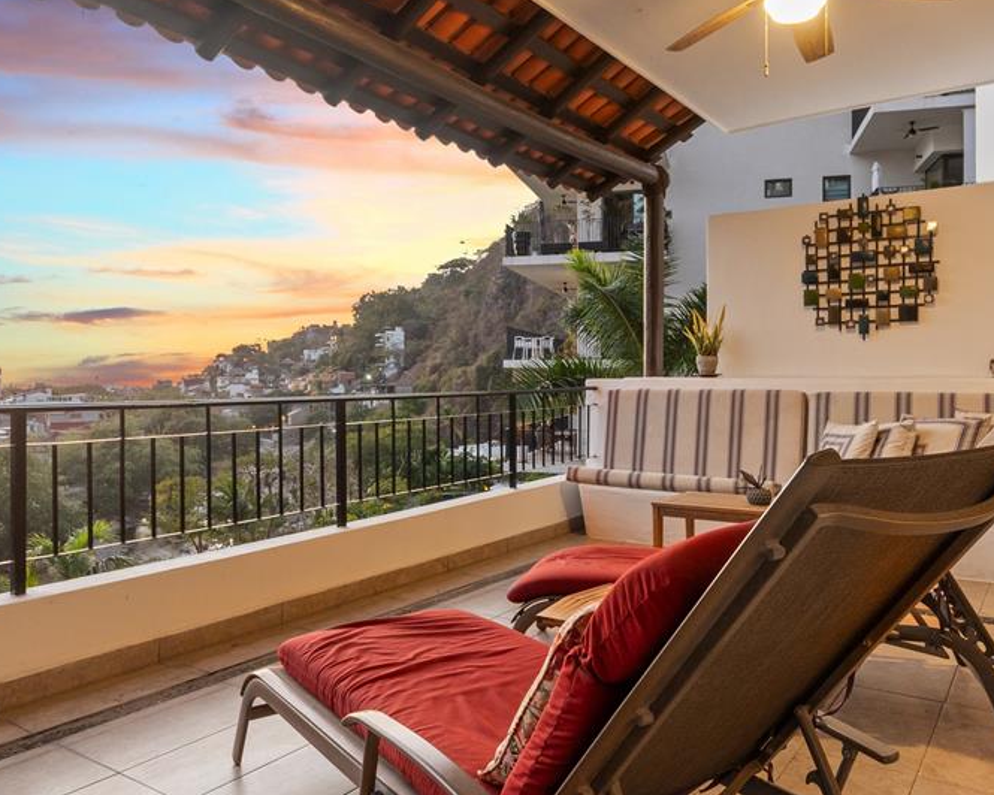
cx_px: 507
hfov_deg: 66.0
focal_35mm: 26
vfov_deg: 54.9
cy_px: 374
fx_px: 765
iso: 500
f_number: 8
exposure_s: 1/3
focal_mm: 12
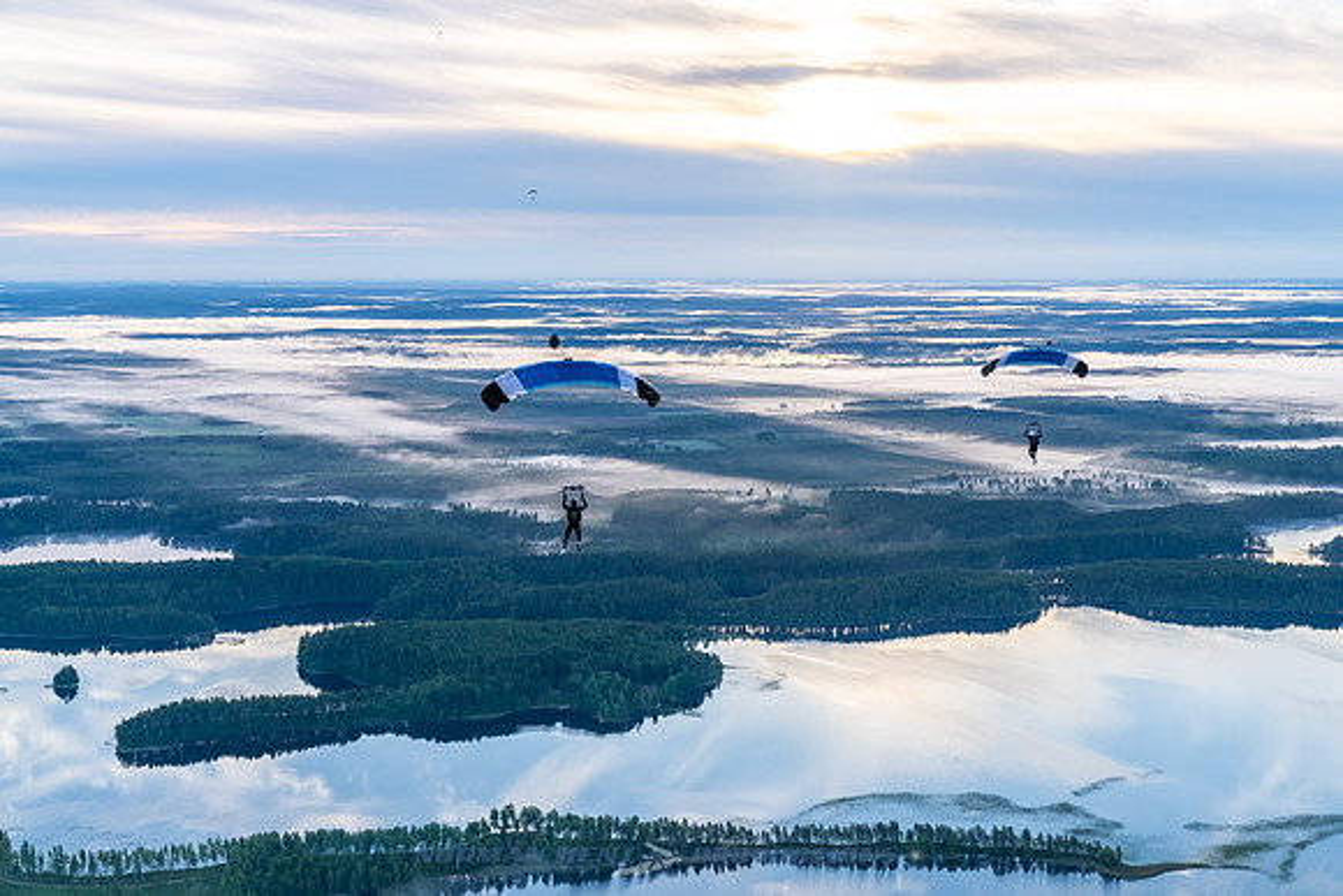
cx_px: 672
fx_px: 1716
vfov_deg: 29.3
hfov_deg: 42.7
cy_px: 448
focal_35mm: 46
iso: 1000
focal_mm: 46
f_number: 4.5
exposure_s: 1/2000
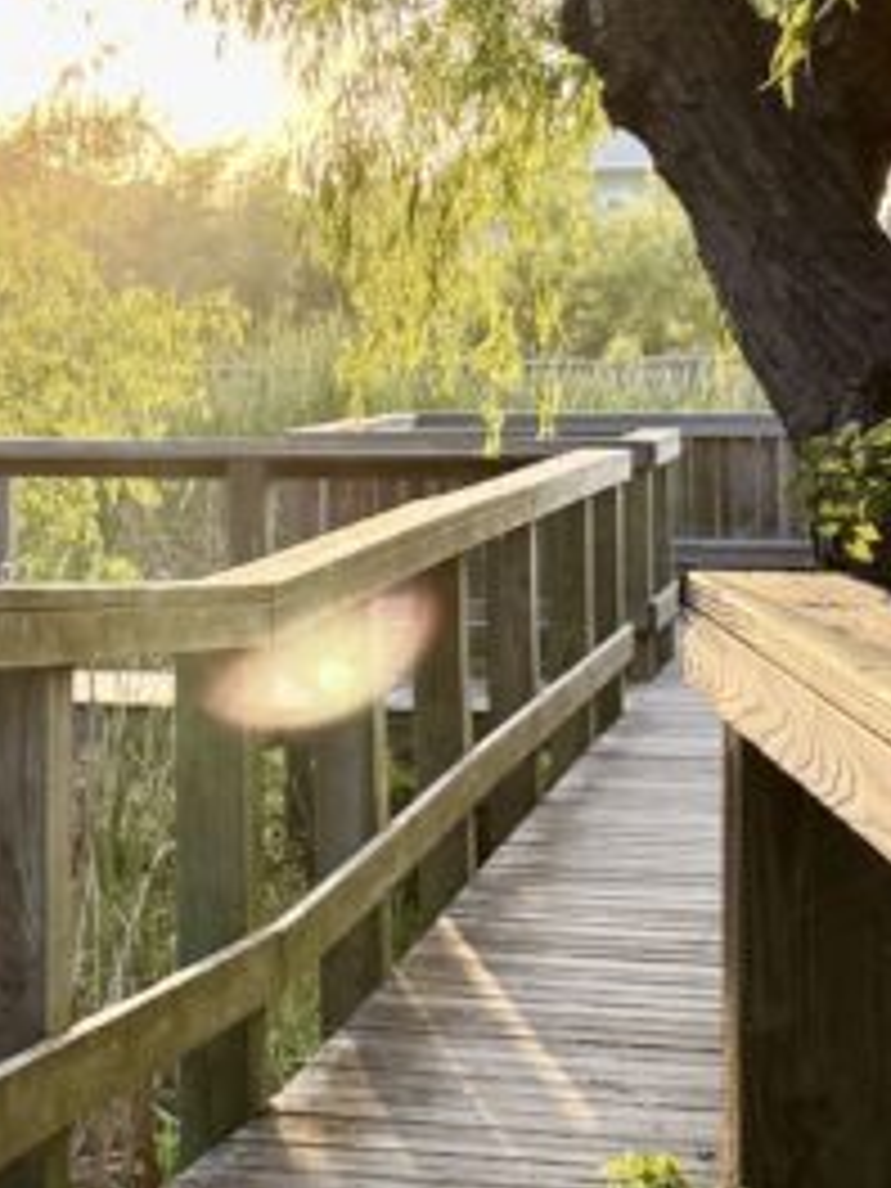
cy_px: 328
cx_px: 176
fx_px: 3192
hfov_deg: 15.8
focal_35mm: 93
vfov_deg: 20.9
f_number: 1.78
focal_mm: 6.76
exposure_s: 1/967
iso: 100
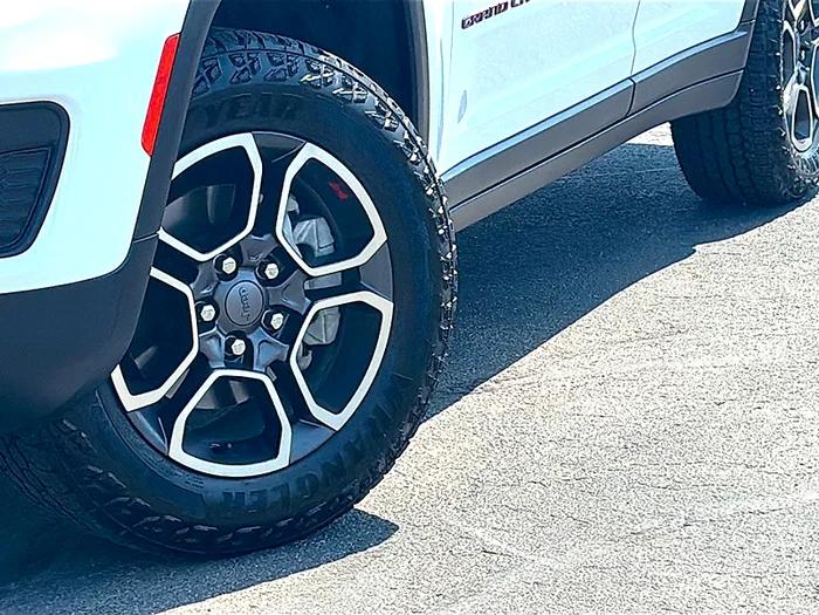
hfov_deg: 19.6
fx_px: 2366
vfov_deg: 14.8
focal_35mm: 100
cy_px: 308
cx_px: 410
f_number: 1.78
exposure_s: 1/2674
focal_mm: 6.86
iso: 80
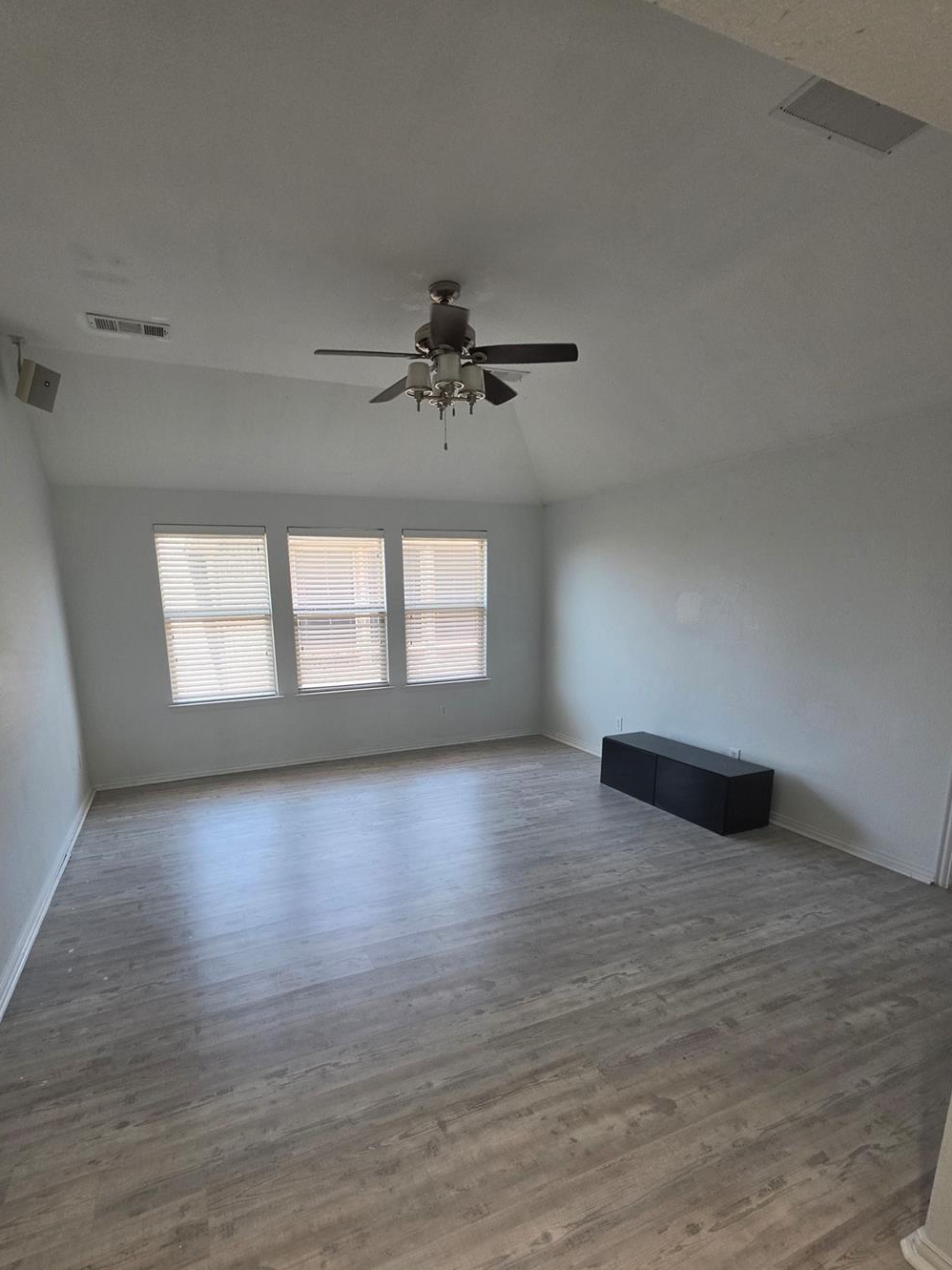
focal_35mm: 15
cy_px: 716
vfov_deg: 97.7
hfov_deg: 81.5
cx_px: 431
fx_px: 550
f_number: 1.9
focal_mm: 2.2
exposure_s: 1/120
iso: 100
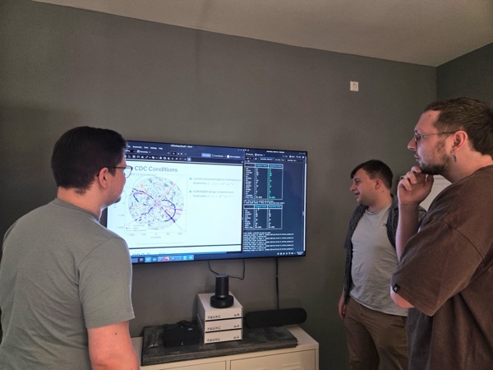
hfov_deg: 73.9
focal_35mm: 23
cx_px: 246
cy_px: 185
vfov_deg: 58.9
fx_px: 328
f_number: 1.8
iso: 64
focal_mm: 5.4
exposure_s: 1/120
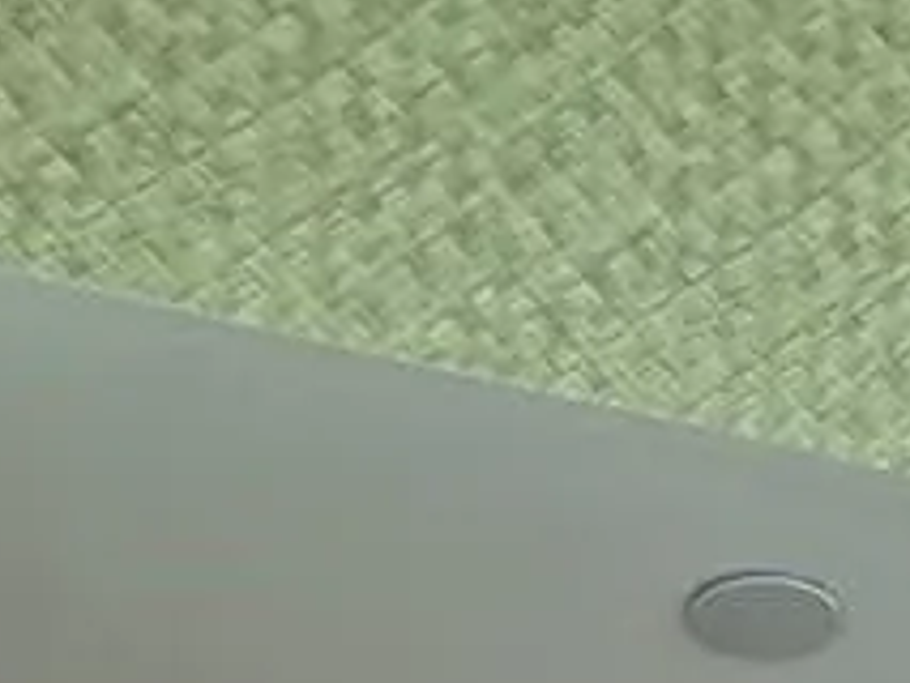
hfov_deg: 17.6
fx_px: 2762
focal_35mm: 105
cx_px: 1162
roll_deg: +1.1
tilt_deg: -3.1
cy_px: 2215
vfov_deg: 9.7
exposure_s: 1/120
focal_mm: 2.22
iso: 250
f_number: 2.2
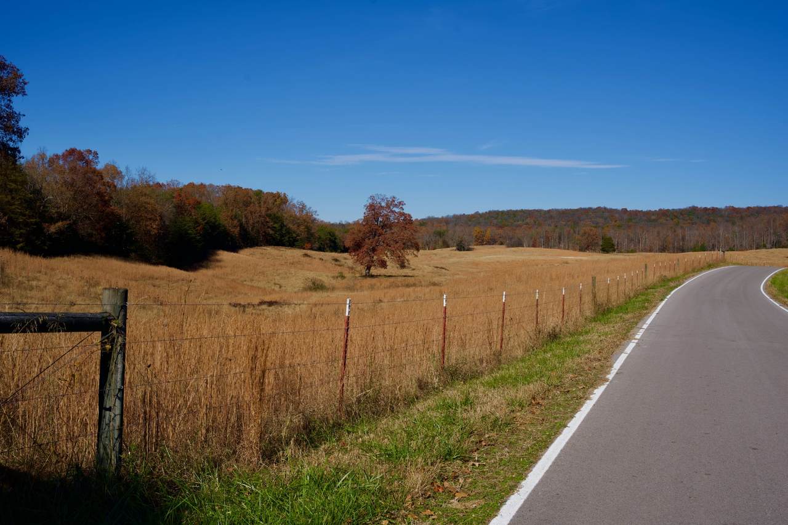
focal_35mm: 36
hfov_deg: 52.8
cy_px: 262
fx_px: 794
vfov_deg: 36.6
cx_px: 394
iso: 100
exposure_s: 1/250
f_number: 10
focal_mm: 36.3
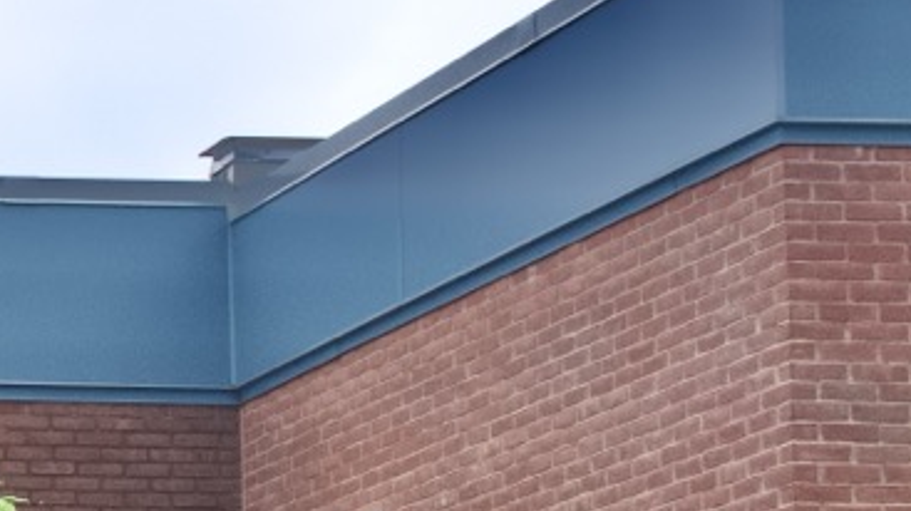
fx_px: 4273
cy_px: 800
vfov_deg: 6.7
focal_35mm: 177
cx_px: -1038
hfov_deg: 10.9
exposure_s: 1/500
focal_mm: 31
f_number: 13
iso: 1250
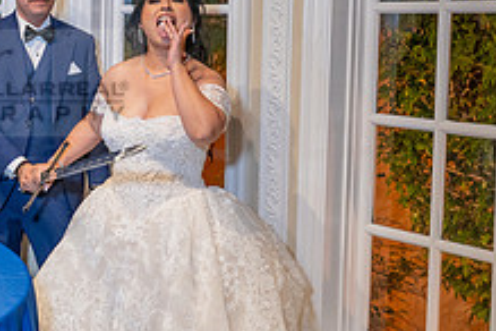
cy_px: 83
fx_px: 923
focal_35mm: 67
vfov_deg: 20.2
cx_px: -48
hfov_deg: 27.5
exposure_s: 1/160
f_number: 3.2
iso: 640
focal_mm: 24
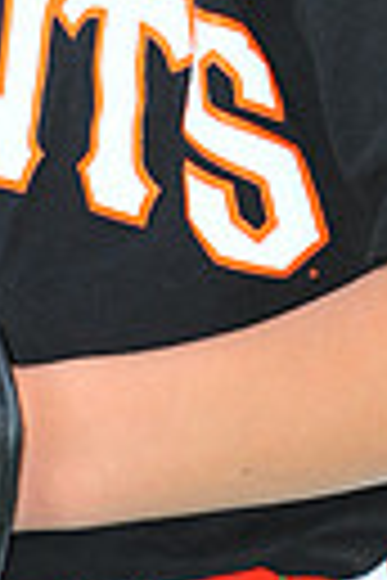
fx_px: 11948
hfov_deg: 1.9
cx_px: 58
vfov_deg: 2.8
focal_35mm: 741
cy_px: -355
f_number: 4
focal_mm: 165
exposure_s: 1/1000
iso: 400
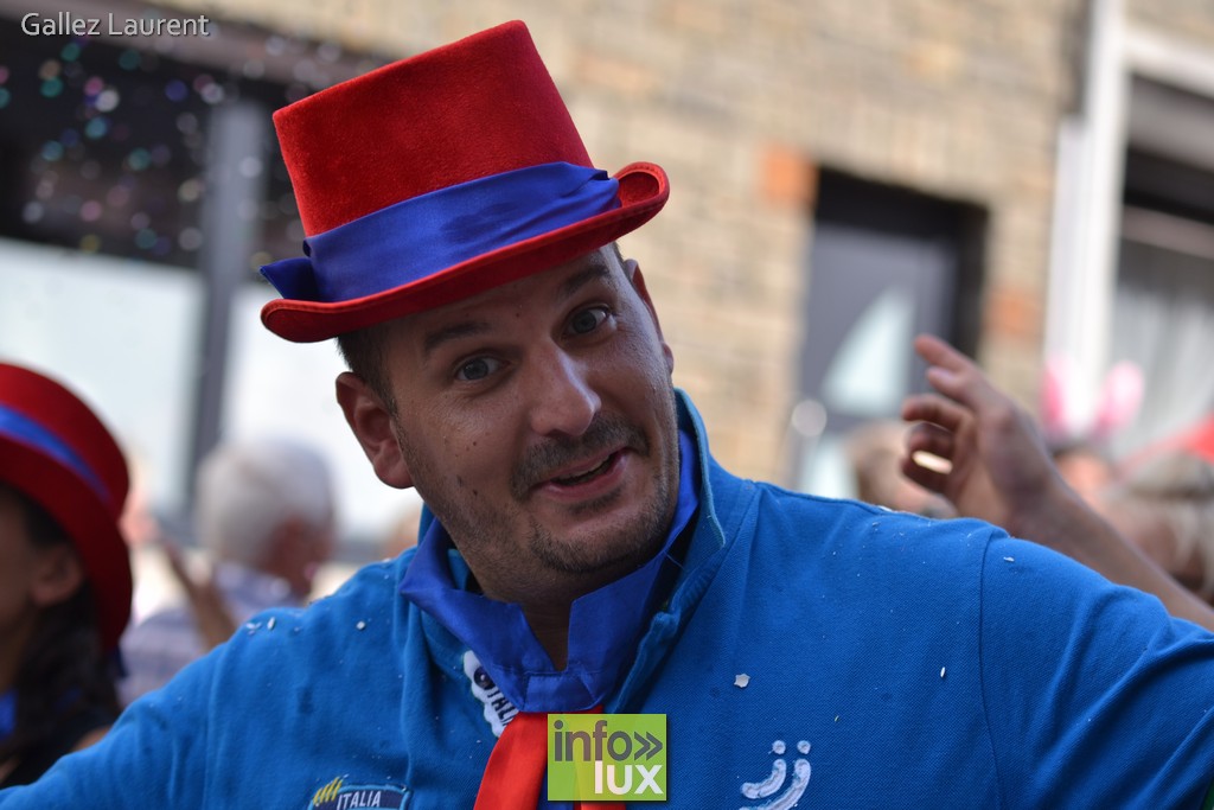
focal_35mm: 93
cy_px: 405
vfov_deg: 14.7
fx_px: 3136
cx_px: 607
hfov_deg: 21.9
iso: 100
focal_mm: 62
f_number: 2.8
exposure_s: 1/400
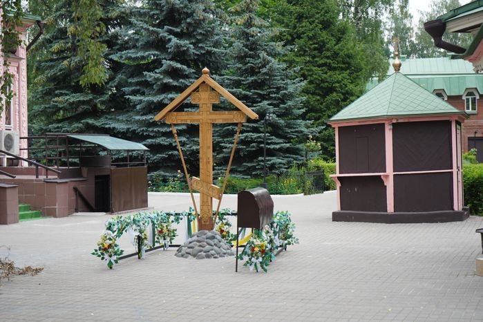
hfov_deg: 28.8
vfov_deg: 19.5
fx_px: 939
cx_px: 242
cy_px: 161
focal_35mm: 70
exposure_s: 1/160
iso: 800
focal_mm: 70
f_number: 5.6
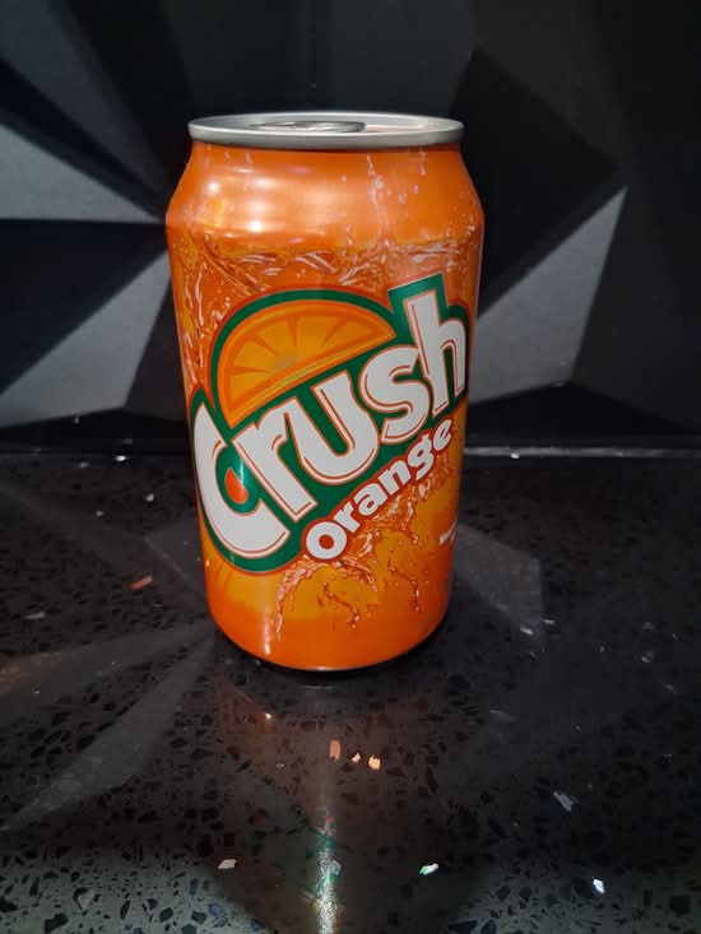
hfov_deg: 53.1
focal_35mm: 26
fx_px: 702
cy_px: 467
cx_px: 350
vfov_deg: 67.3
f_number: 1.8
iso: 1000
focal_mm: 3.98
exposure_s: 1/20
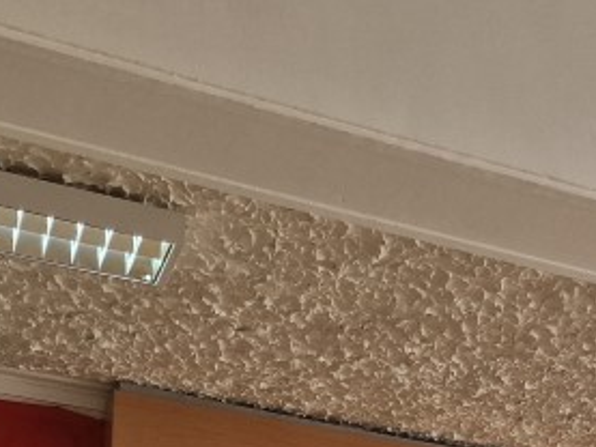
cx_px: 590
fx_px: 1464
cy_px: 769
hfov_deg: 22.2
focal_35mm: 85
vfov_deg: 15.3
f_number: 1.8
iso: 125
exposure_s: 1/100
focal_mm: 6.4
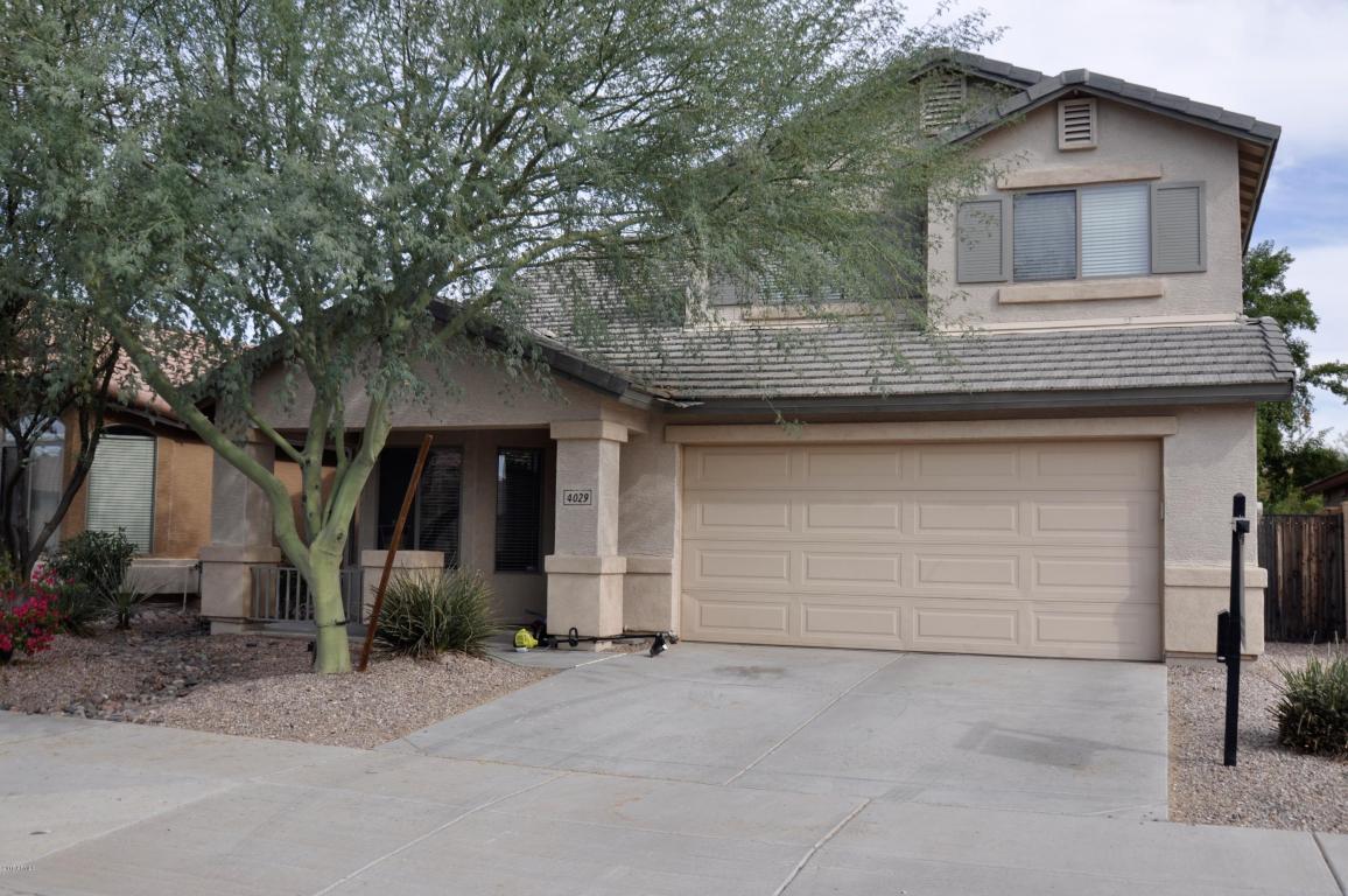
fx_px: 1346
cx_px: 674
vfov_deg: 36.8
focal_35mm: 36
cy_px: 448
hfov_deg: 53.2
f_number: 9
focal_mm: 24
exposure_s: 1/320
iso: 200
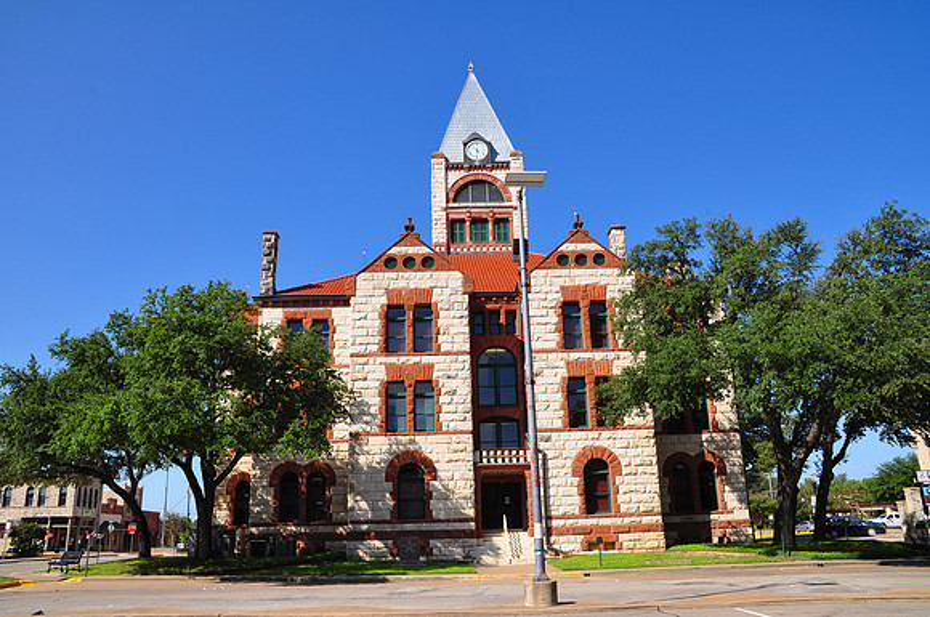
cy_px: 308
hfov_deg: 67.5
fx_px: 697
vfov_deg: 47.8
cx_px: 465
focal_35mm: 27
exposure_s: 1/160
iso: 200
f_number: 13
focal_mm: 18
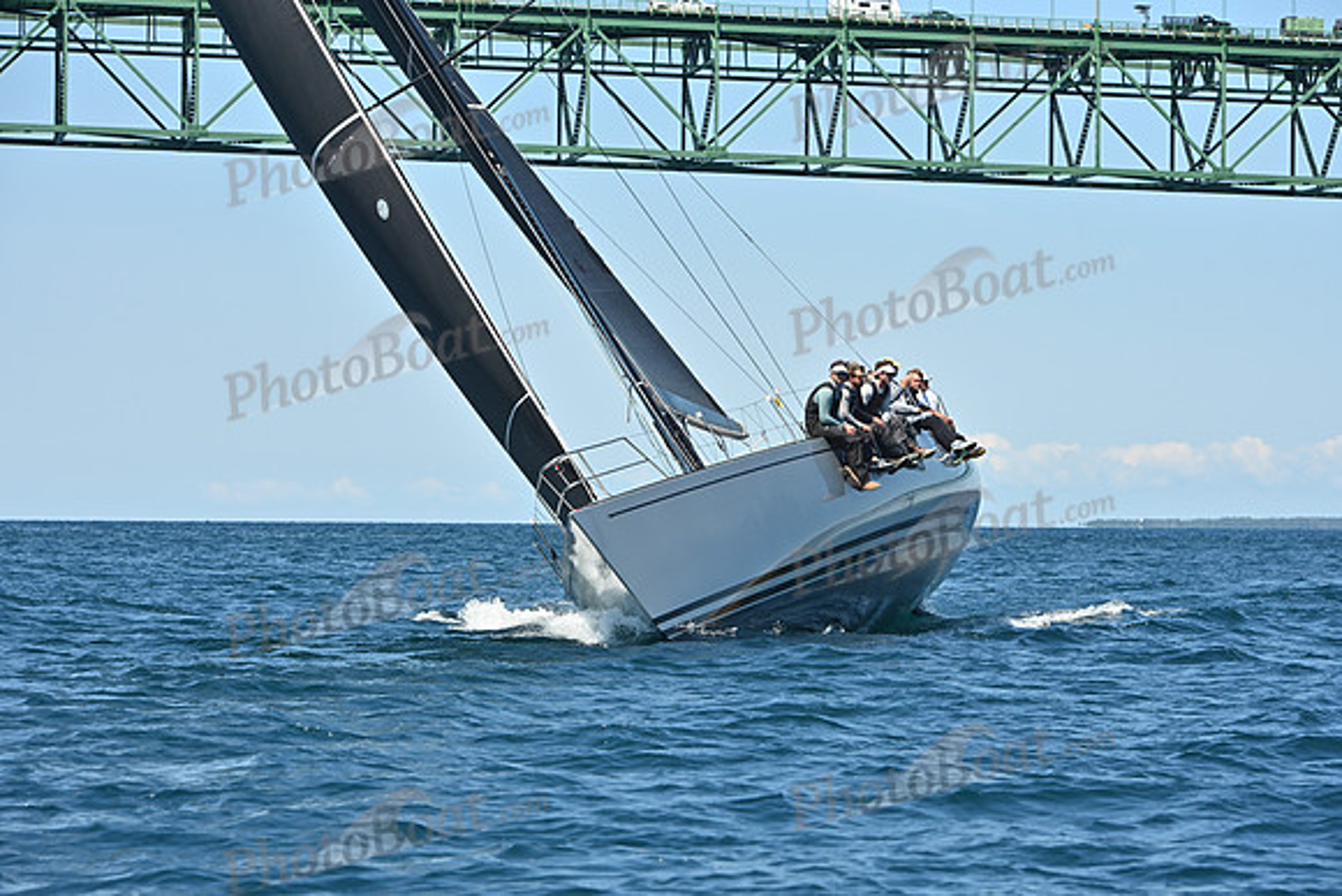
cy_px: 448
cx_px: 671
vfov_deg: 8.9
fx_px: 5779
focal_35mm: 155
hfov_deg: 13.2
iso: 320
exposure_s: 1/1000
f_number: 9
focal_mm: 155
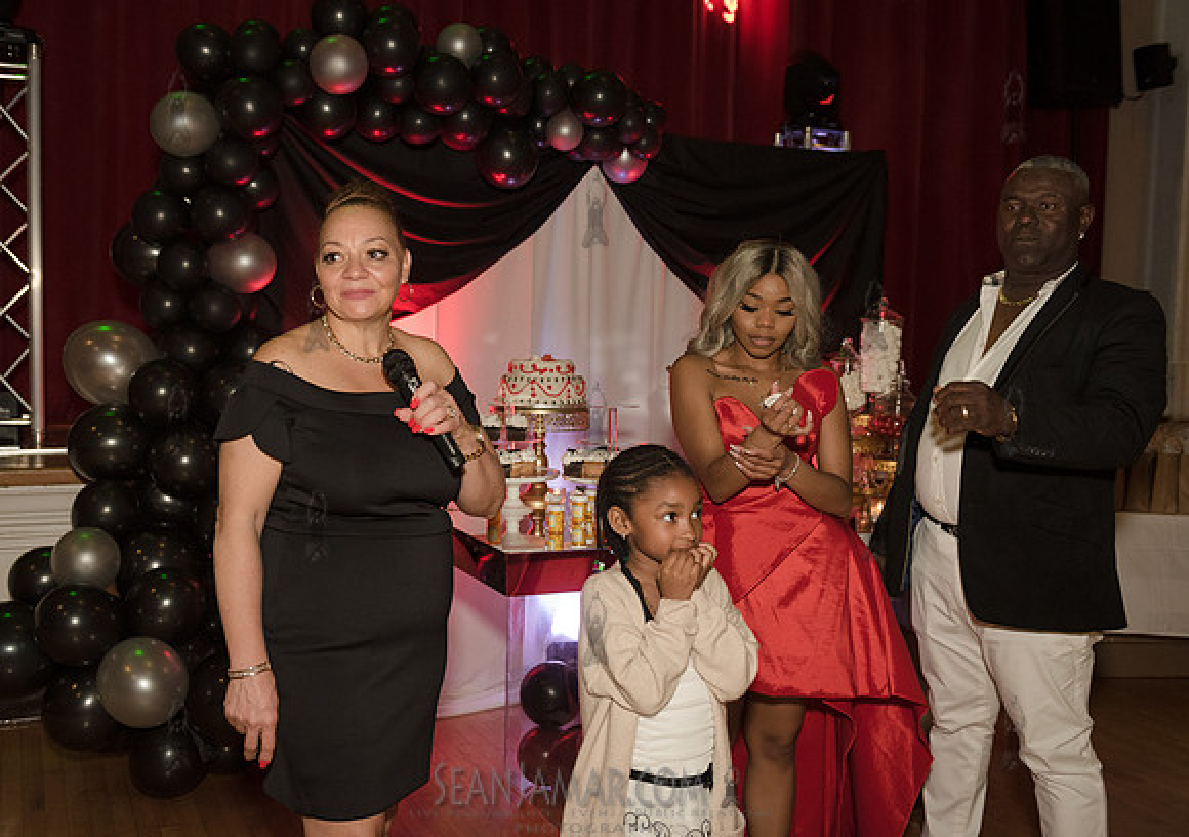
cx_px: 526
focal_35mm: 35
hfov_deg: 53.4
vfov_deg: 39.0
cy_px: 394
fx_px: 1180
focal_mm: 32
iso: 2000
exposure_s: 1/250
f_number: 3.5
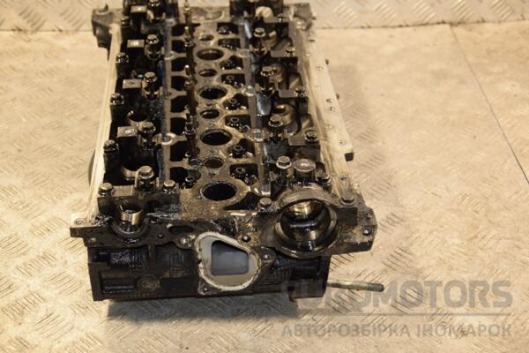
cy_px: 176
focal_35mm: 57
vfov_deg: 23.8
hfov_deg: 35.1
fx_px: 838
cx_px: 264
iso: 800
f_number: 5
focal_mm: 38
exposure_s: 1/125
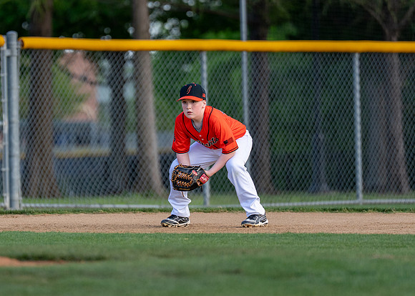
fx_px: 5478
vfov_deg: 3.1
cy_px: 144
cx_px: 173
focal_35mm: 465
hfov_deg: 4.3
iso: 250
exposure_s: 1/1600
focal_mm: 200
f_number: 2.8
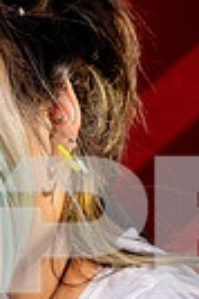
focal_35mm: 195
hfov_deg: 7.0
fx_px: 1621
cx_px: -22
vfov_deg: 10.3
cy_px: 384
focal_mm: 58
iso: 100
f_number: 5.6
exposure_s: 1/640
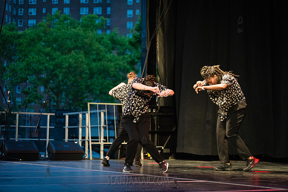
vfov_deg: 17.1
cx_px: 144
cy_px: 96
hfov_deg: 25.4
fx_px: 640
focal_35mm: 80
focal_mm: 80
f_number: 2.8
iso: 4000
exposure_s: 1/1250
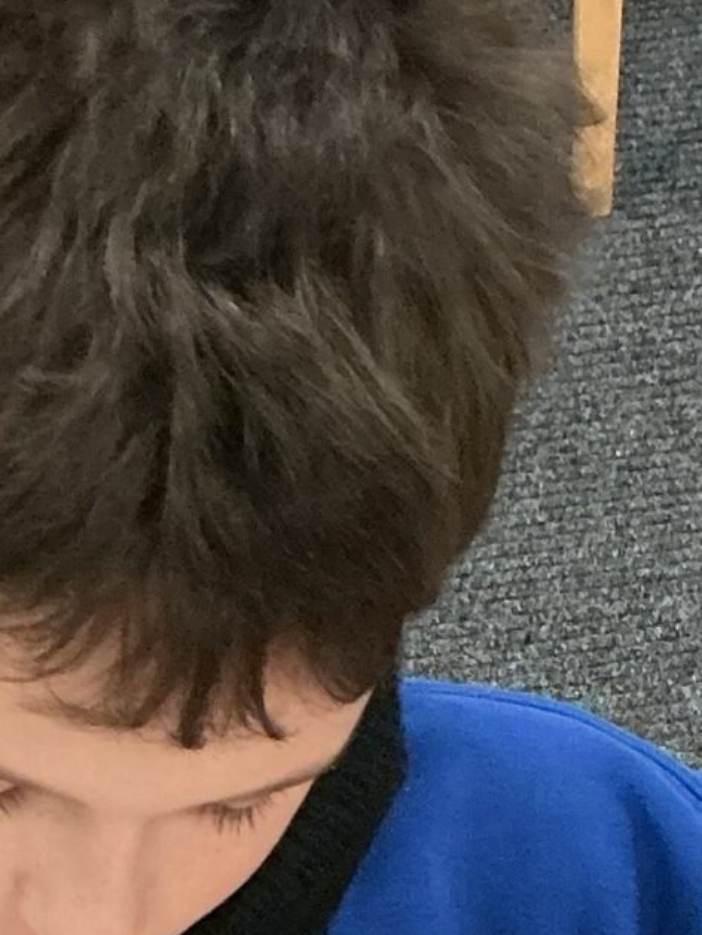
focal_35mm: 118
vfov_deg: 14.5
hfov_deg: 12.5
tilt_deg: -55.3
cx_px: 167
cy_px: 1709
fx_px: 3190
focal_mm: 3
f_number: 1.8
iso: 100
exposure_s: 1/60
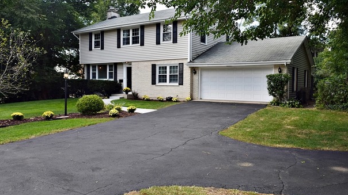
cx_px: 174
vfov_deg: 38.9
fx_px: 277
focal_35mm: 30
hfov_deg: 64.3
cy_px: 94
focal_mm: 18
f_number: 6.3
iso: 100
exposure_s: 1/160
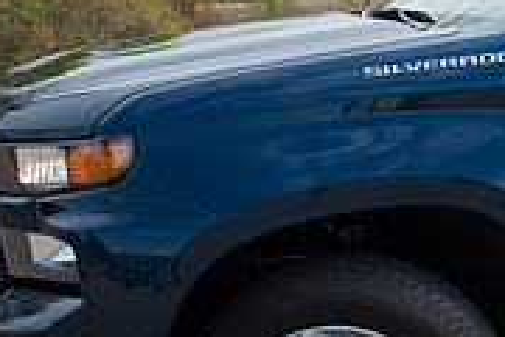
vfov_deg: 15.2
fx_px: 1262
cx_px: 783
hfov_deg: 19.4
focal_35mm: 90
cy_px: 128
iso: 1000
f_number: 7.1
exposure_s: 1/1600
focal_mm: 28
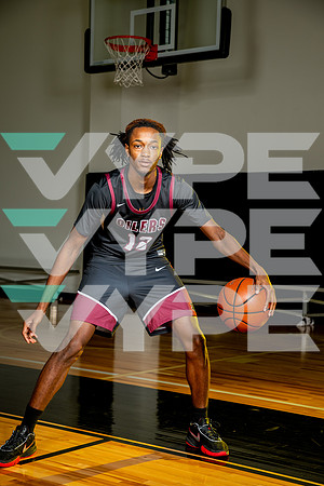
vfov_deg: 29.7
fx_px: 918
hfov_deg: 20.0
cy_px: 243
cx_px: 162
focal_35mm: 68
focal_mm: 68
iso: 100
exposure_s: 1/200
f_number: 6.3
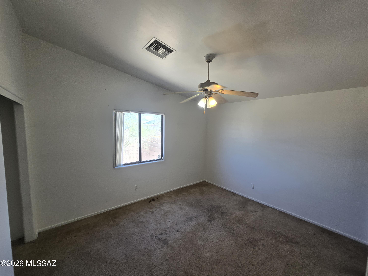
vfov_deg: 89.9
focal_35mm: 13
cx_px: 184
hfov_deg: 106.2
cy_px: 138
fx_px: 138
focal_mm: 2.2
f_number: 2.2
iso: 80
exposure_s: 1/120
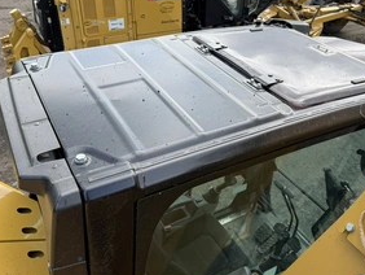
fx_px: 359
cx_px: 184
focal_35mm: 34
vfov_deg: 41.8
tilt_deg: -34.6
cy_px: 134
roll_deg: -3.2
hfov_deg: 53.9
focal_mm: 6.76
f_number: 1.78
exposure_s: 1/1060
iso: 80
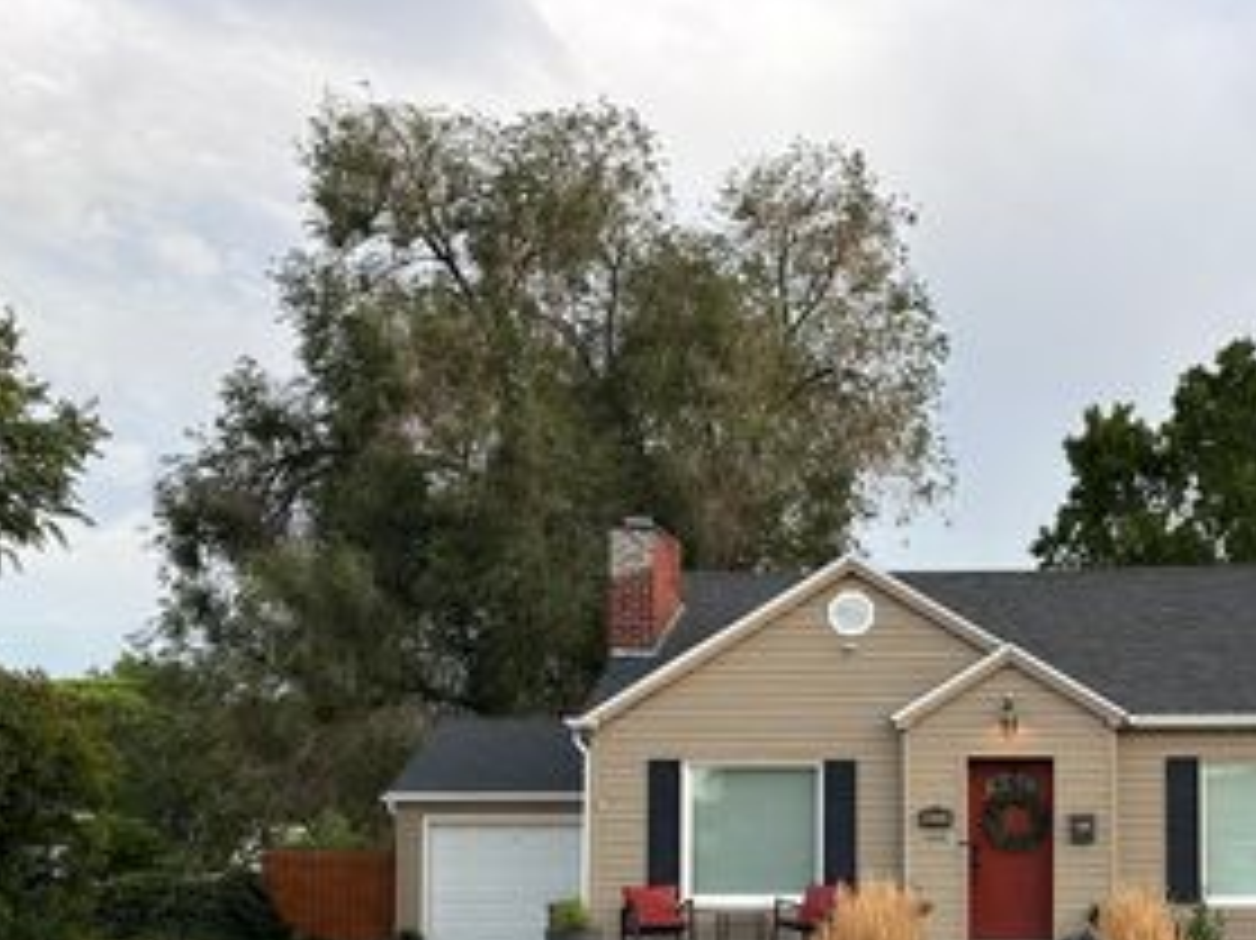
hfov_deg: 42.4
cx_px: 954
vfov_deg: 32.1
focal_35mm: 43
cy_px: 830
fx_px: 1560
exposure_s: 1/352
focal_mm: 6.86
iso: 80
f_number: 1.78
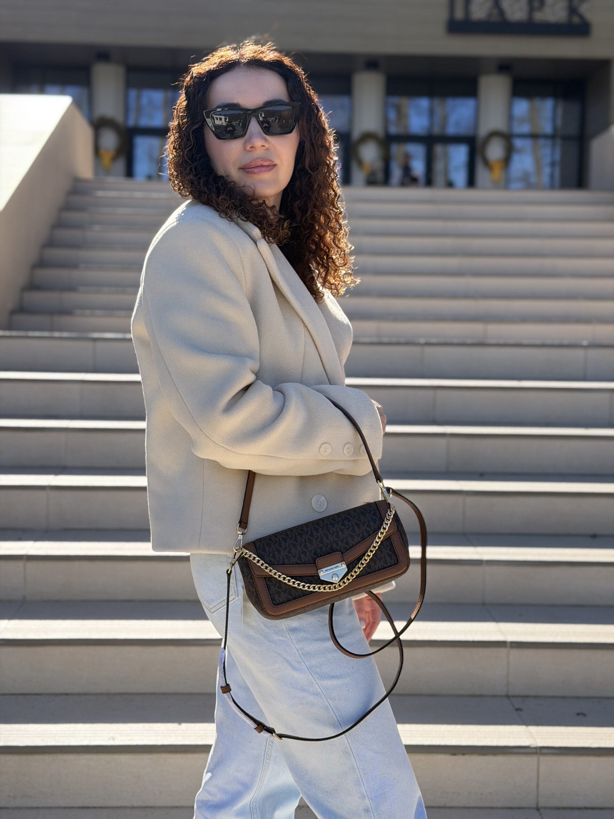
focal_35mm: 48
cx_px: 307
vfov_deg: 39.7
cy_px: 410
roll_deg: -1.4
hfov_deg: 30.3
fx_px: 1135
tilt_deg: -3.1
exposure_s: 1/2667
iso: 100
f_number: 1.78
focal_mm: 6.76
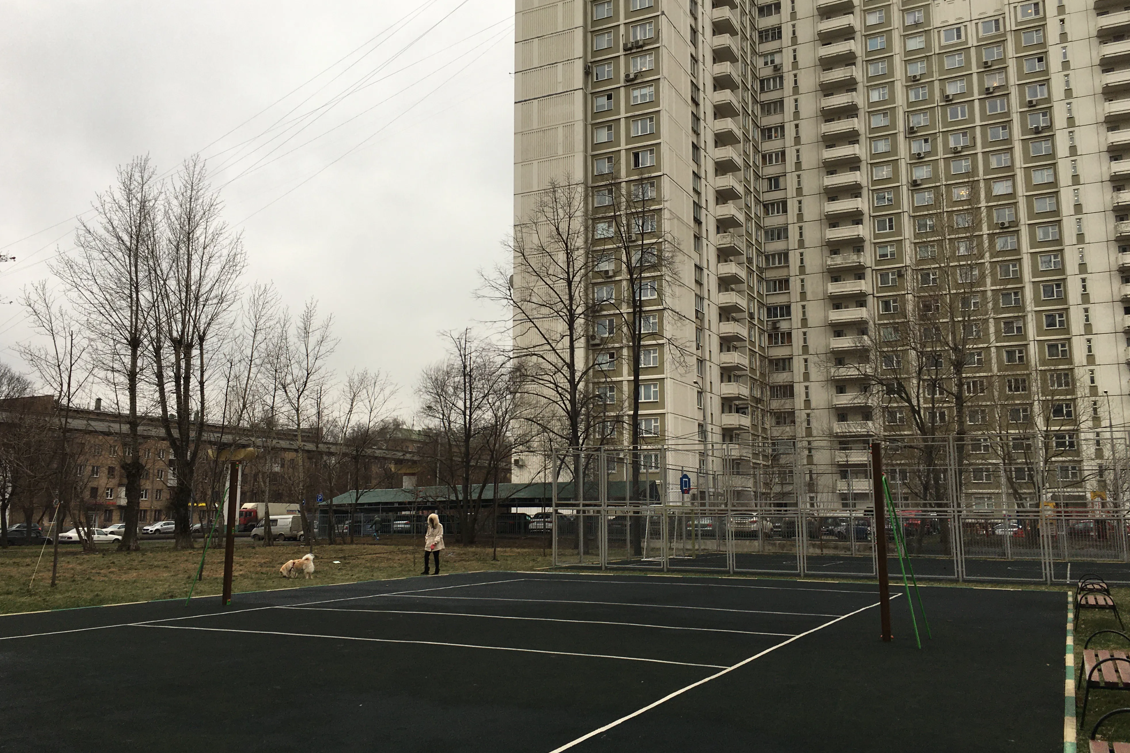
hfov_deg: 60.3
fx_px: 973
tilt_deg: +9.4
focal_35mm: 31
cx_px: 557
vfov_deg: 42.3
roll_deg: -0.5
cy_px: 370
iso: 25
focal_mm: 4.15
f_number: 2.2
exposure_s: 1/178
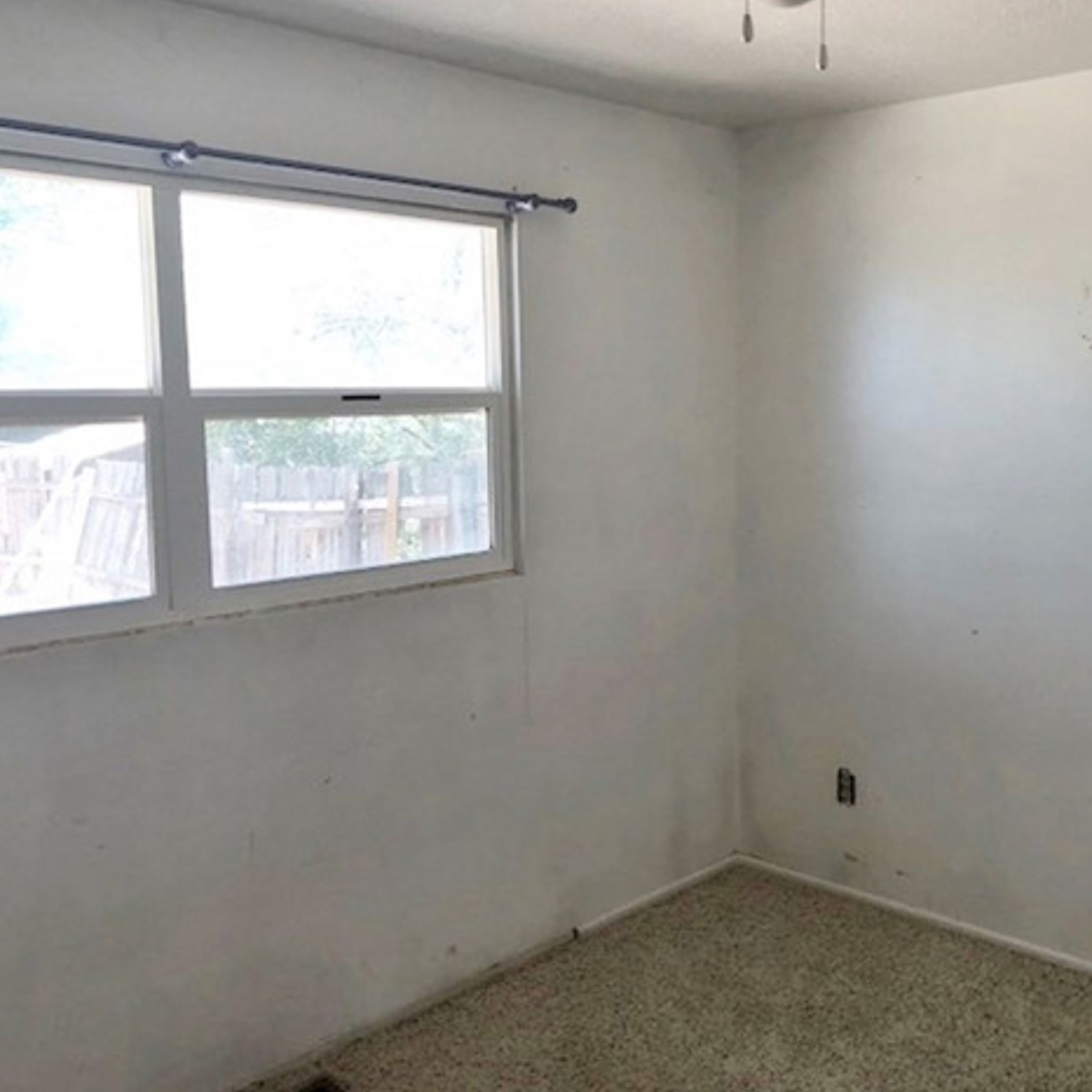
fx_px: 1213
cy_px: 548
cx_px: 628
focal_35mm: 34
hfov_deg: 48.3
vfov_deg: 48.5
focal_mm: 3.99
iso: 50
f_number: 1.8
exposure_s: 1/120
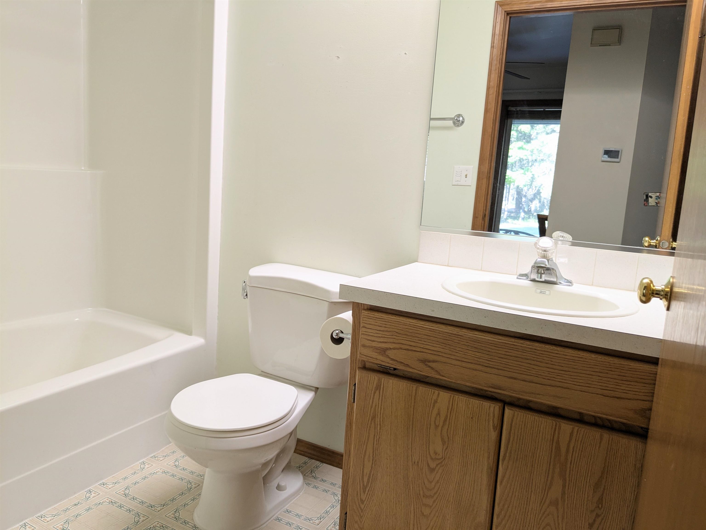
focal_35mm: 27
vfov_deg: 51.4
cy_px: 265
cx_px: 353
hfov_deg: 65.3
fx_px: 551
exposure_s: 1/50
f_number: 1.73
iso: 57
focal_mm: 4.38
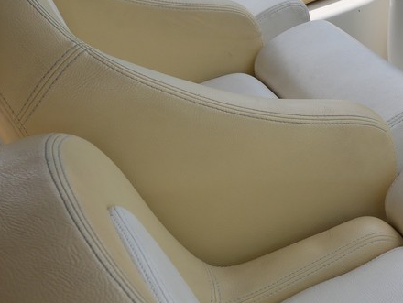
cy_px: 144
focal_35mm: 65
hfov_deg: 26.6
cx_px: 478
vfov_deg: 22.6
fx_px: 758
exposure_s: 1/320
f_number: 5.6
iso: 200
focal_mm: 12
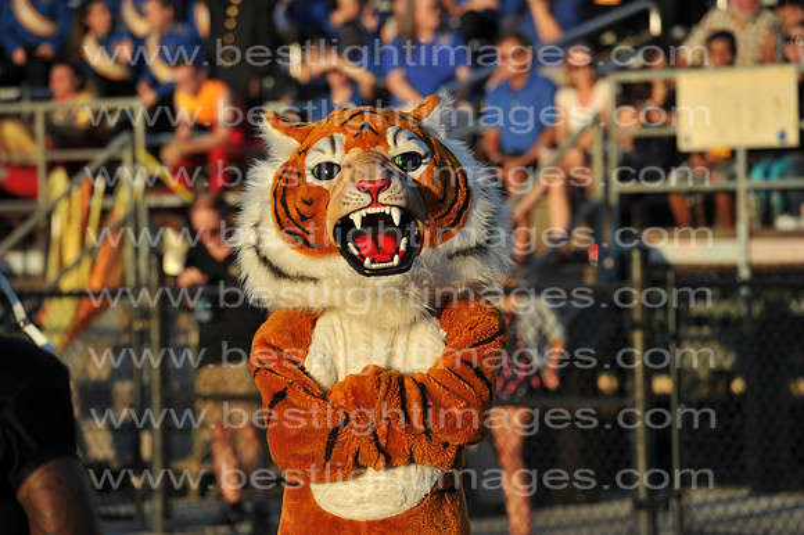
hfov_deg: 10.3
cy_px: 268
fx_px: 4464
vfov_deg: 6.9
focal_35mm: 200
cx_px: 402
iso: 400
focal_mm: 200
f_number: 5
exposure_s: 1/1600
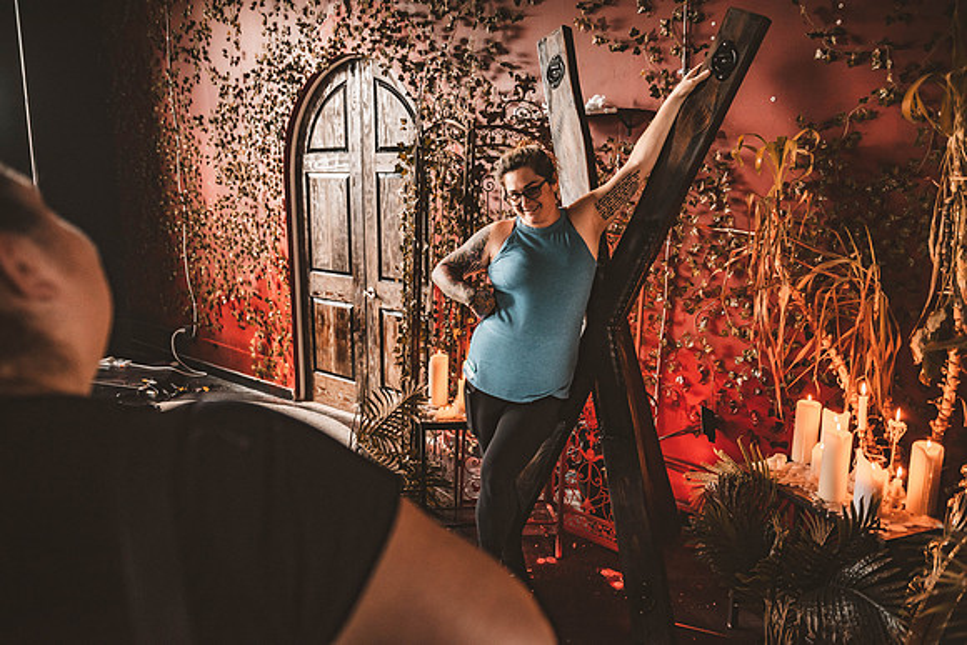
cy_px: 322
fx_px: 752
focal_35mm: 28
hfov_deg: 65.5
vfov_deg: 46.4
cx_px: 484
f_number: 2.8
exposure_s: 1/200
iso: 800
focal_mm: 28
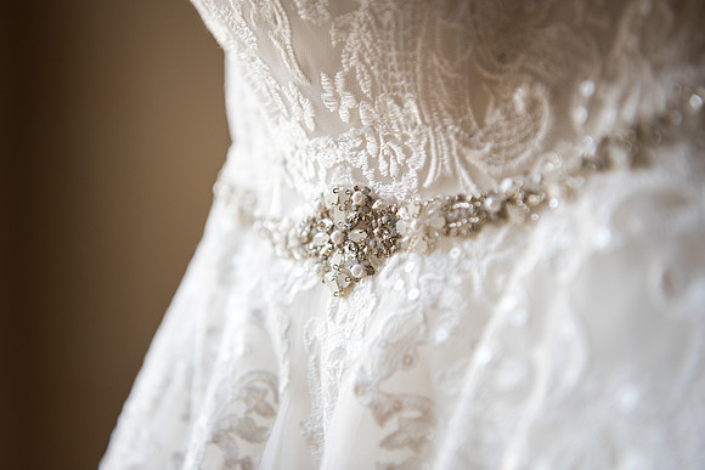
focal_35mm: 50
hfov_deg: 39.6
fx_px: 979
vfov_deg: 27.0
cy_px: 235
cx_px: 352
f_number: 2.8
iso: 160
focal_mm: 50
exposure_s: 1/400
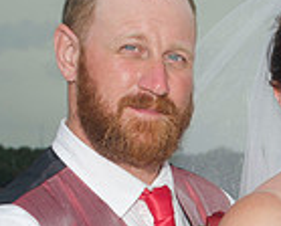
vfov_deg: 8.2
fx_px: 1560
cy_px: 278
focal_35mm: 187
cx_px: 323
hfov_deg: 10.2
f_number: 5.6
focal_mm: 32
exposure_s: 1/250
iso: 100
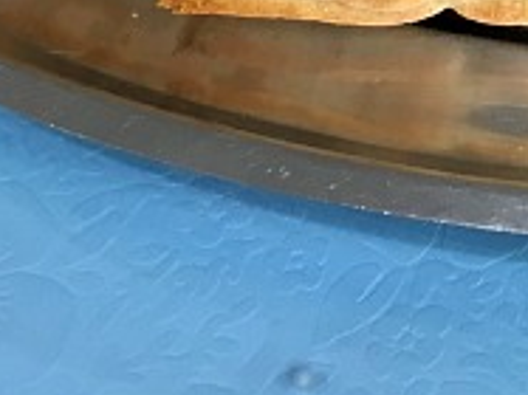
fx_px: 1890
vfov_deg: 10.9
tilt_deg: -46.5
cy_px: -403
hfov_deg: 14.4
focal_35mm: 124
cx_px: 872
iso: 64
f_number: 2.2
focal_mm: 4.15
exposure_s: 1/33
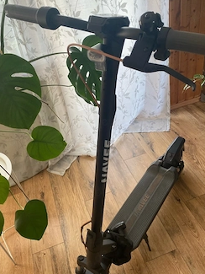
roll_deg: +10.6
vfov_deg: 56.8
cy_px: 146
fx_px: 253
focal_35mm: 32
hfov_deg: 44.2
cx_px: 102
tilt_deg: -39.3
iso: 125
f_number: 1.8
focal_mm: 4.25
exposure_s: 1/118
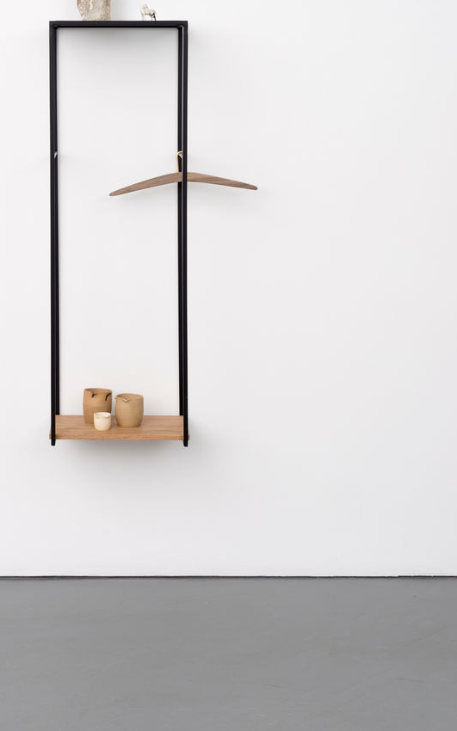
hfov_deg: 18.0
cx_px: 117
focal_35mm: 72
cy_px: 230
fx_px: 1435
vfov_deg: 28.4
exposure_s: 1/125
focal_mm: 50
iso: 100
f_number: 10
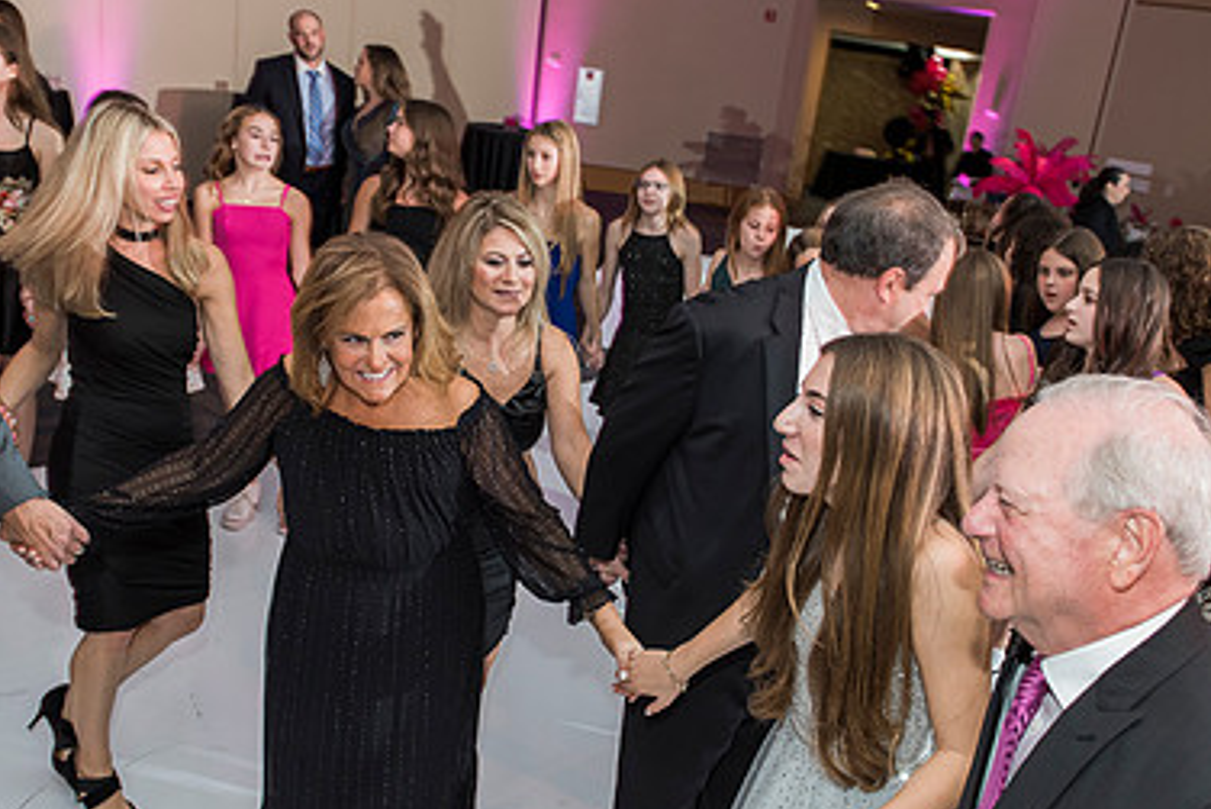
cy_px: 466
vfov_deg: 35.9
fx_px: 1245
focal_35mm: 37
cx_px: 673
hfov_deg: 51.8
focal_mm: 24
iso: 1000
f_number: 4
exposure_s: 1/100
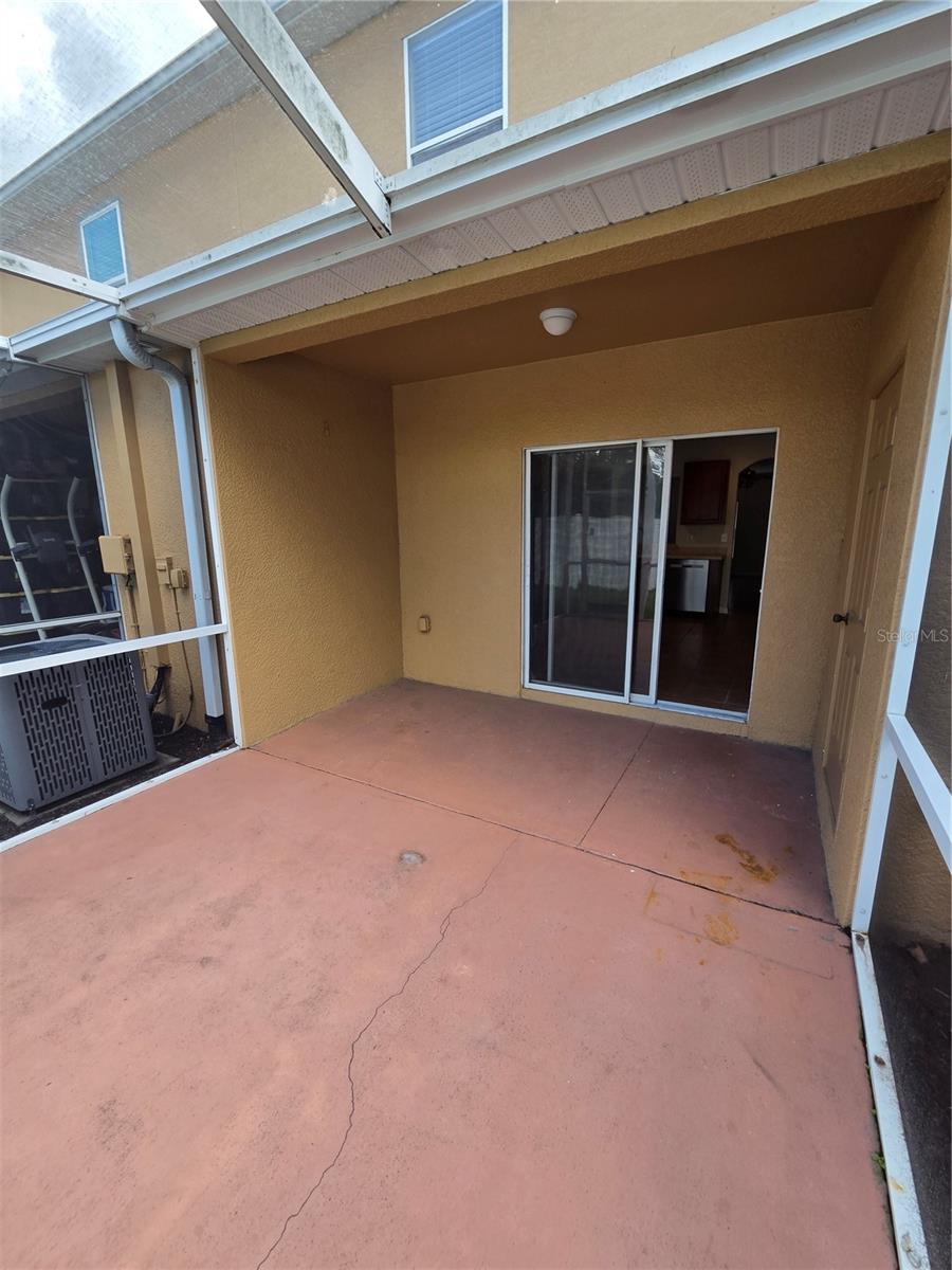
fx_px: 477
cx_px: 476
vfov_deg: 106.2
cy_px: 635
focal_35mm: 13
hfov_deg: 89.9
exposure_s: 1/424
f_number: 2.2
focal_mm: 2.2
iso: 100
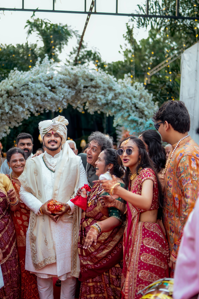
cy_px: 147
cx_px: 74
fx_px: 390
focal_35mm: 47
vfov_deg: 41.9
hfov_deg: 28.5
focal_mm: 35
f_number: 1.4
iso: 80
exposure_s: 1/320
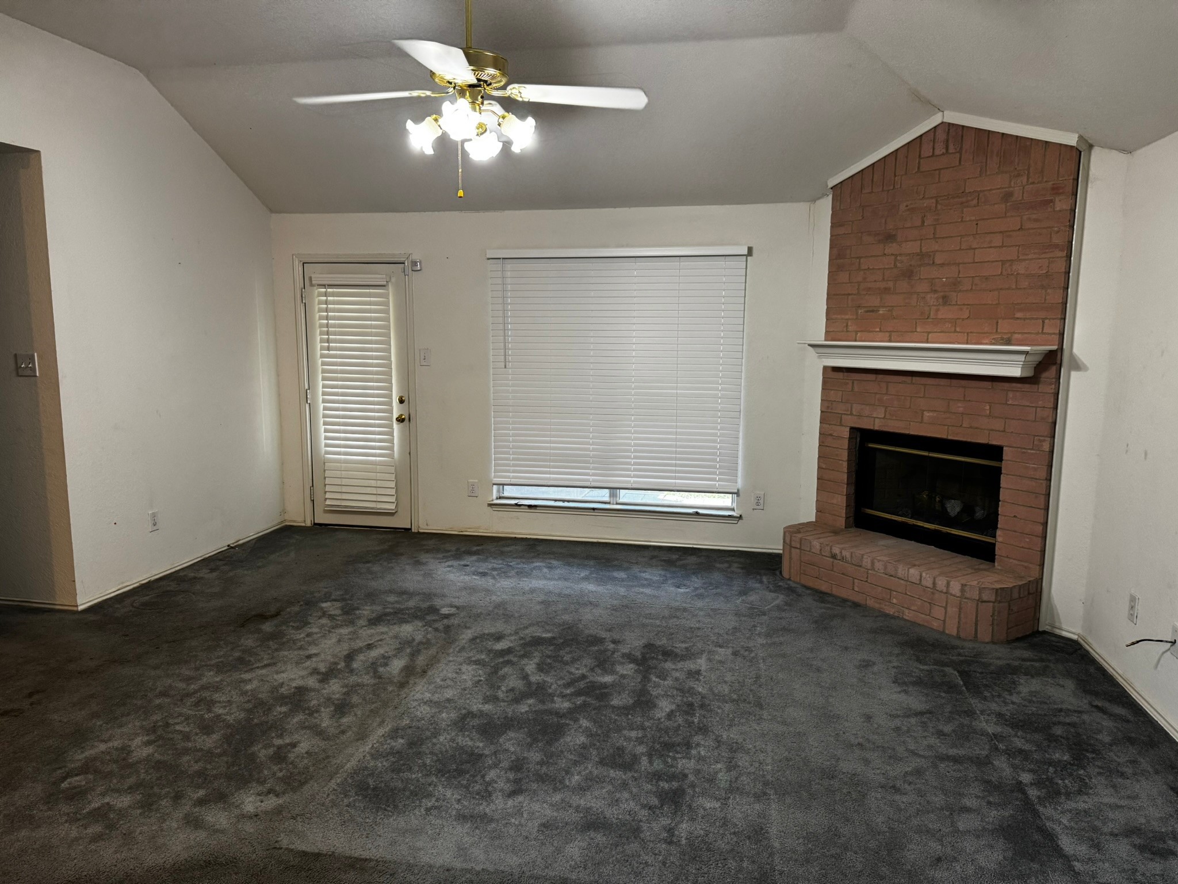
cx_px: 589
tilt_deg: -8.9
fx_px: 817
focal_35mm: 24
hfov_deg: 71.6
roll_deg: -1.2
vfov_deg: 56.8
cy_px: 442
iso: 250
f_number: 1.78
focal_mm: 6.76
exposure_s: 1/60
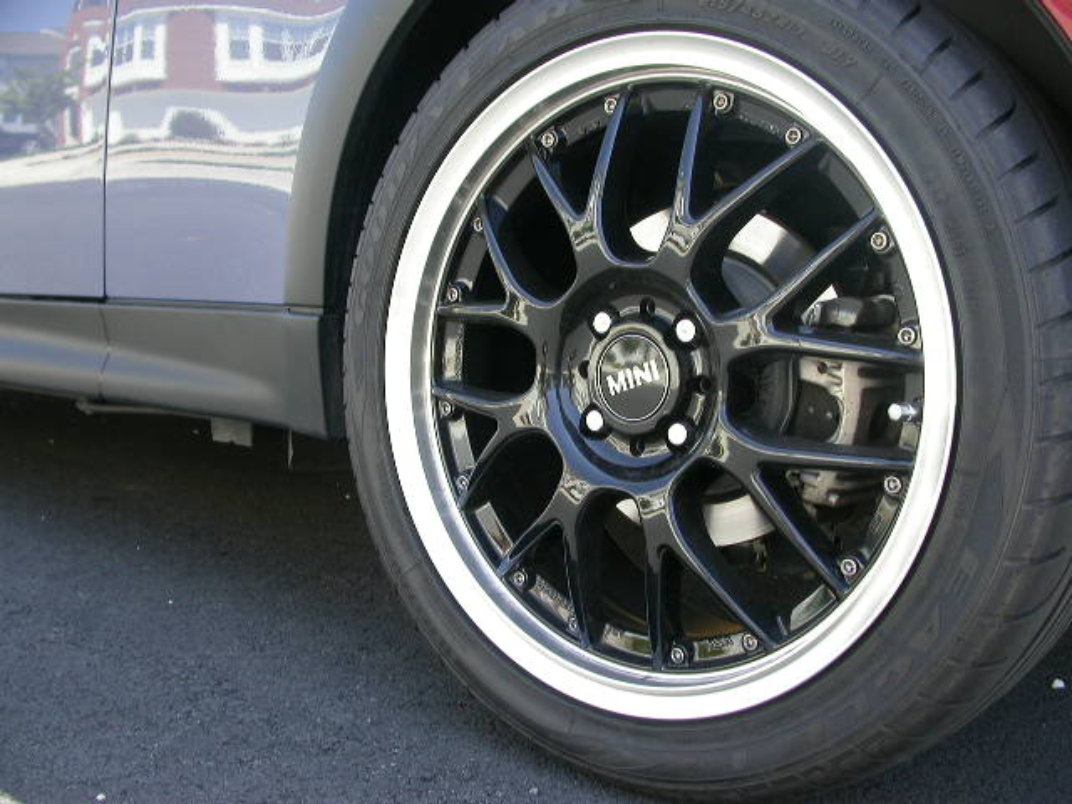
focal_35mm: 38
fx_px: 1177
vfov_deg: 37.7
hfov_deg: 49.0
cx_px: 536
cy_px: 402
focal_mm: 7.85
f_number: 2.6
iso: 100
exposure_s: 1/216
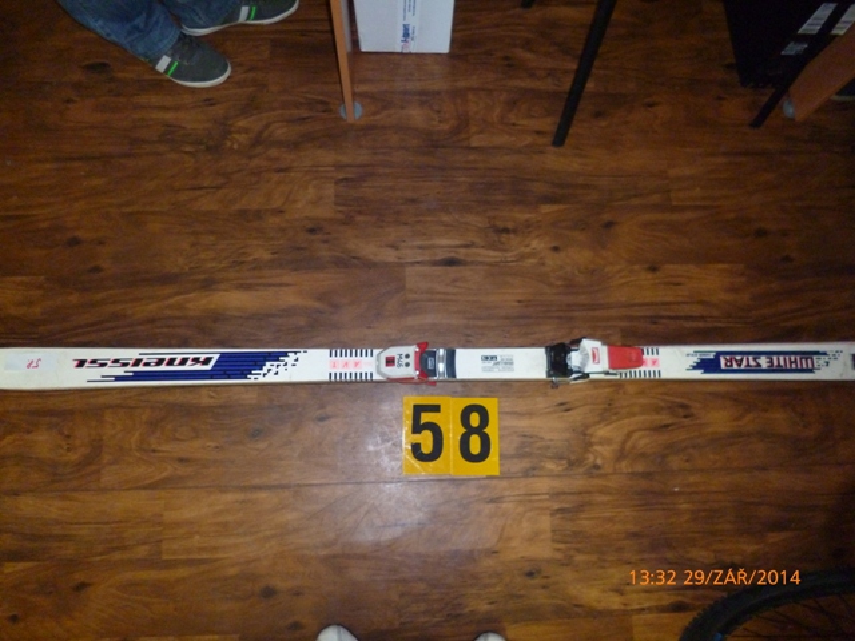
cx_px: 428
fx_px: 593
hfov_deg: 71.6
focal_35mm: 24
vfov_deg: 56.8
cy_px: 320
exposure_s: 1/60
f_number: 2.5
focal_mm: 4.3
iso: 400
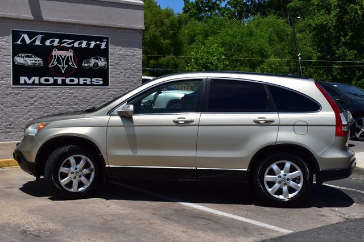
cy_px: 121
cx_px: 182
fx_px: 576
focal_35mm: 57
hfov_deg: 35.1
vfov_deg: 23.8
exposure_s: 1/640
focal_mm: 38
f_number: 11
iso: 200
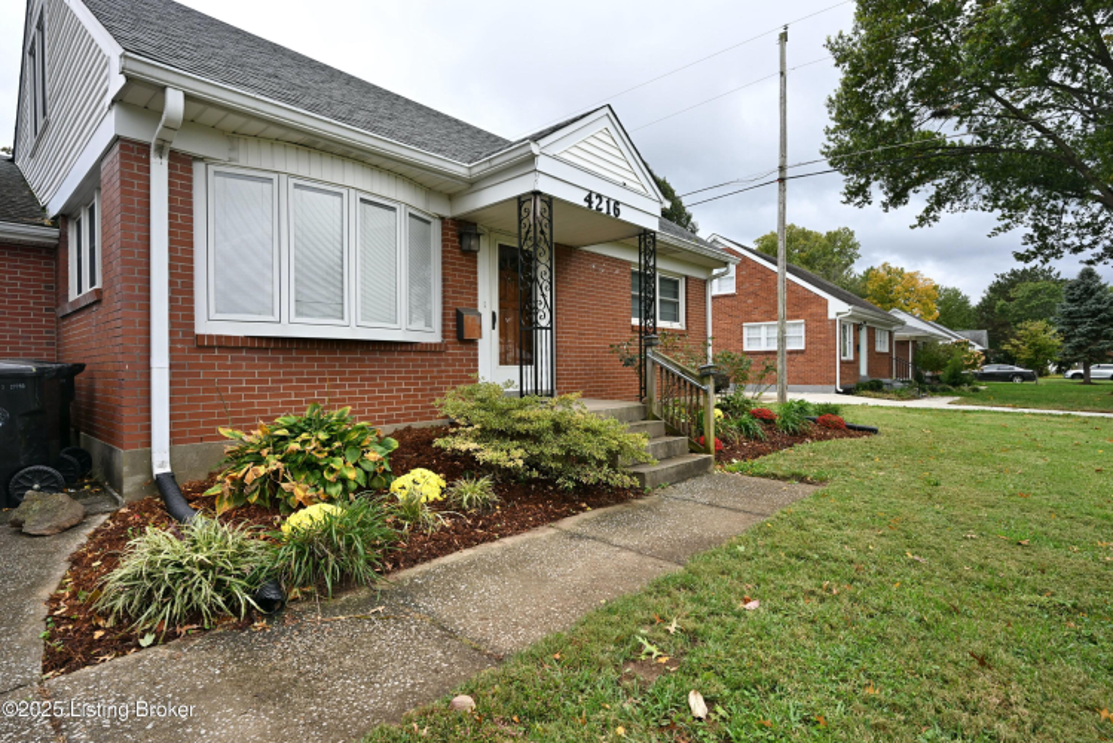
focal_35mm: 18
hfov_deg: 90.0
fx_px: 557
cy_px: 372
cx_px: 556
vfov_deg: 67.4
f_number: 6.3
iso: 500
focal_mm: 18
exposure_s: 1/200
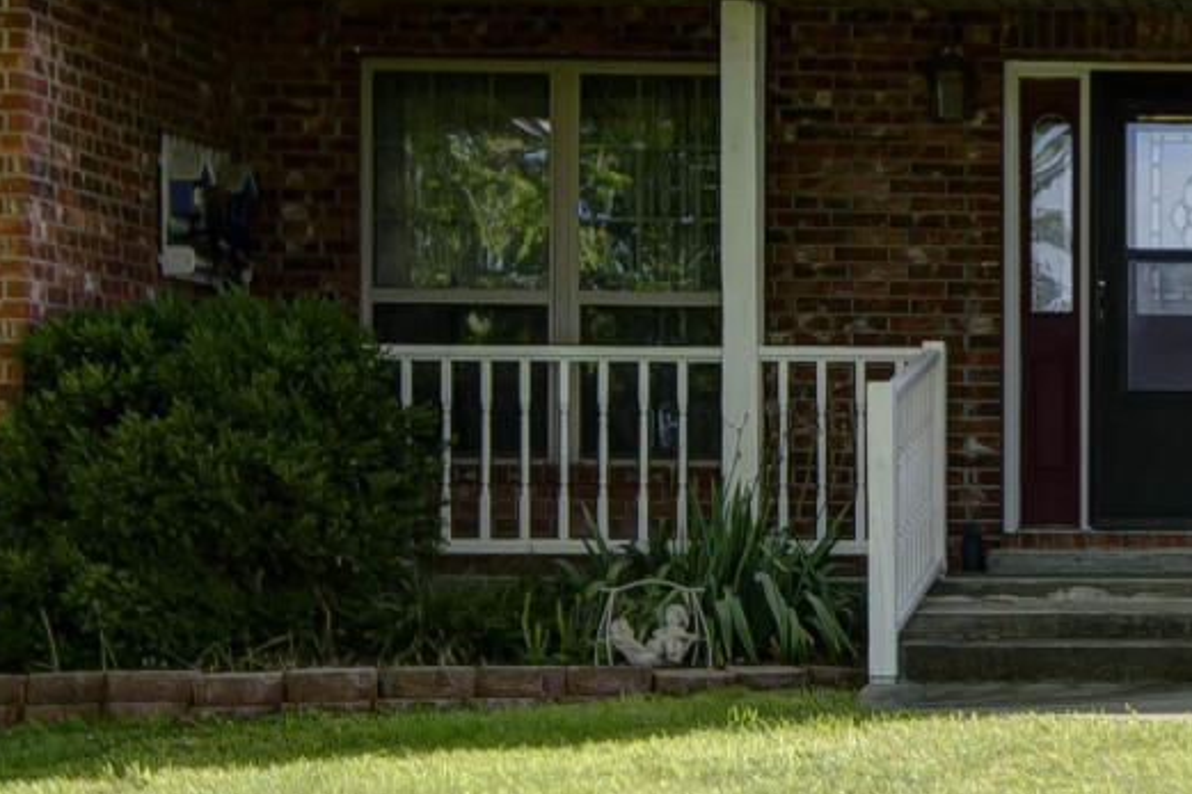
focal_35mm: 121
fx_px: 4005
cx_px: 1613
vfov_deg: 11.3
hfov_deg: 15.9
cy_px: 613
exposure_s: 1/180
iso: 100
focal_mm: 21
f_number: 6.7
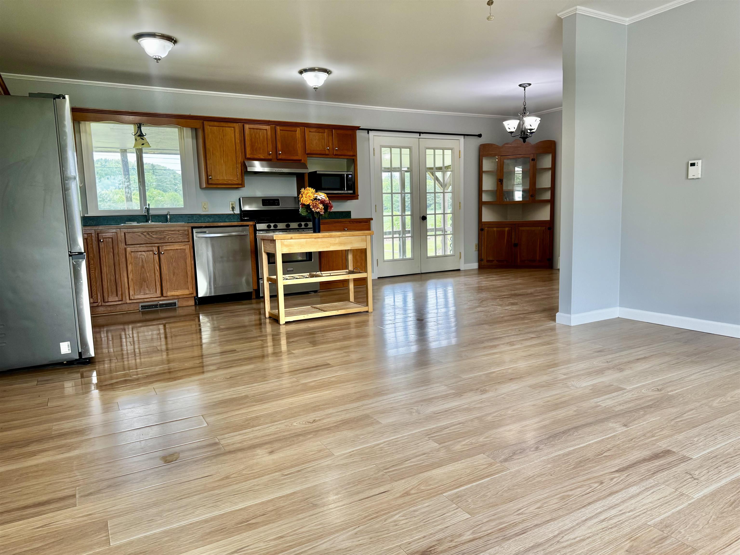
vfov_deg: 56.8
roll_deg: +2.4
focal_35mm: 24
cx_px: 370
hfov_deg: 71.6
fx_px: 513
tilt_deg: -6.9
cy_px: 278
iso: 100
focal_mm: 6.76
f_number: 1.78
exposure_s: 1/120
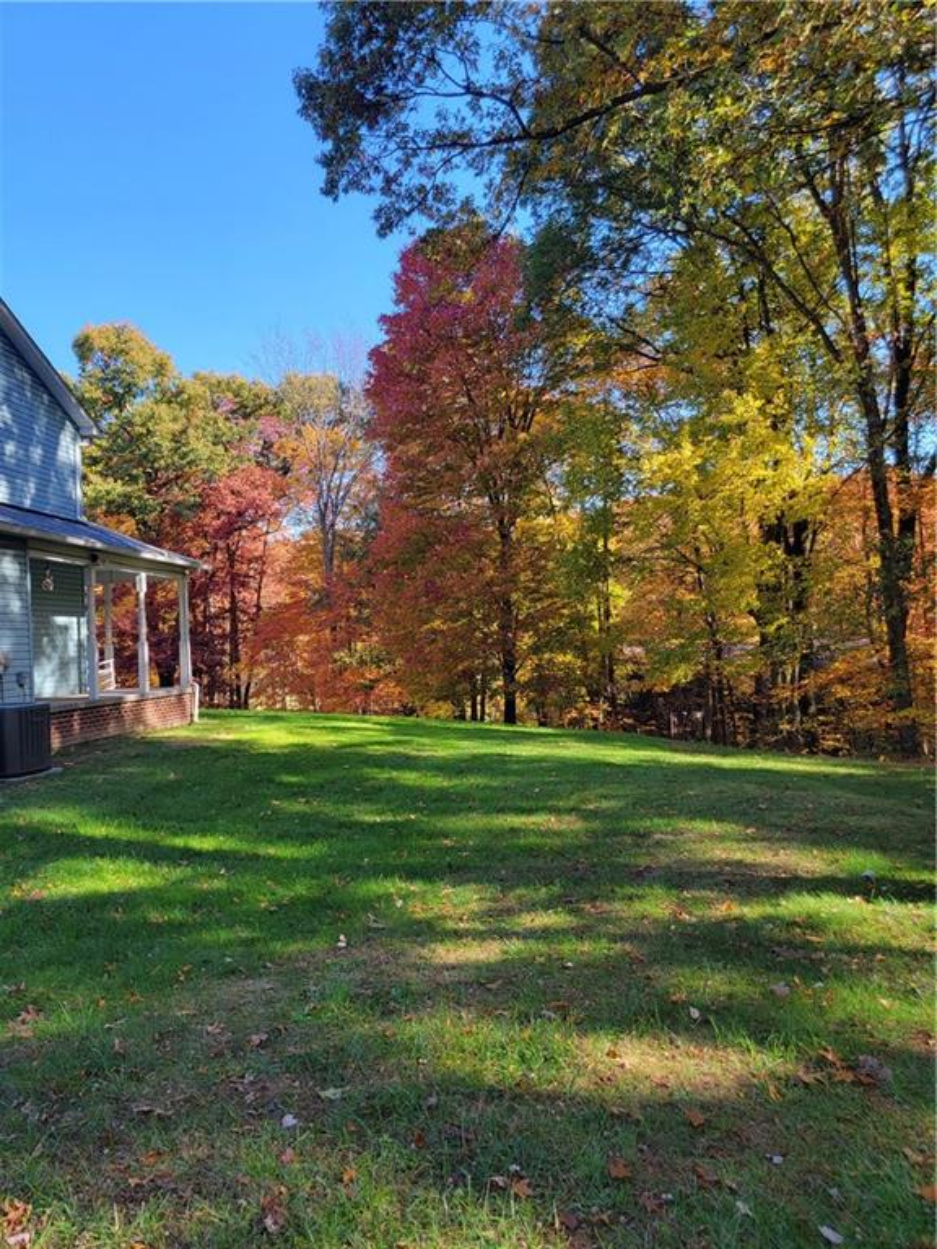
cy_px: 624
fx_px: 866
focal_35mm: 24
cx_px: 468
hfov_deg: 56.8
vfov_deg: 71.6
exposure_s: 1/132
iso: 16
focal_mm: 6.7
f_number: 1.8
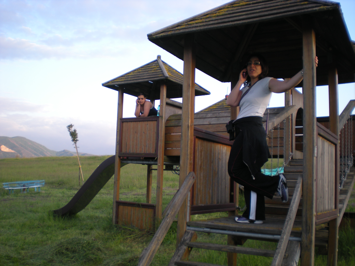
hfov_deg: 49.0
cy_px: 133
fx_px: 390
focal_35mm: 38
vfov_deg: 37.7
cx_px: 178
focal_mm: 6.3
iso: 64
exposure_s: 1/70.4
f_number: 3.1
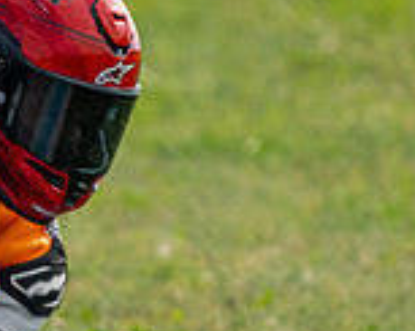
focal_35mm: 2461
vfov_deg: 0.6
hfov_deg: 0.8
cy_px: 367
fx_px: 30188
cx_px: -86
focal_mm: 600
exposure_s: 1/1250
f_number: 6.3
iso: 360
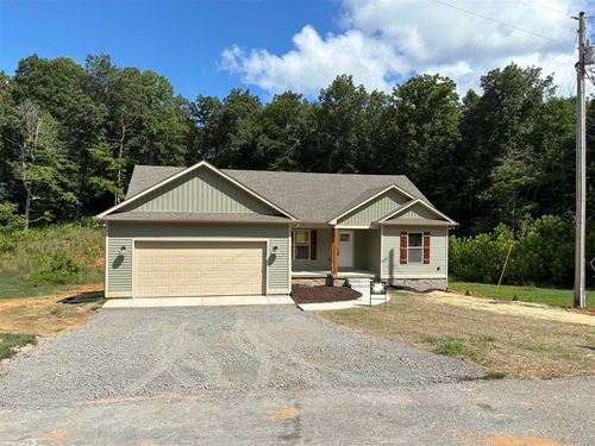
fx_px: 447
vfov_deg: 53.1
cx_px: 298
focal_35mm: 26
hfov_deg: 67.3
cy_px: 223
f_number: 1.6
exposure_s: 1/4255
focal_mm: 5.96
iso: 50
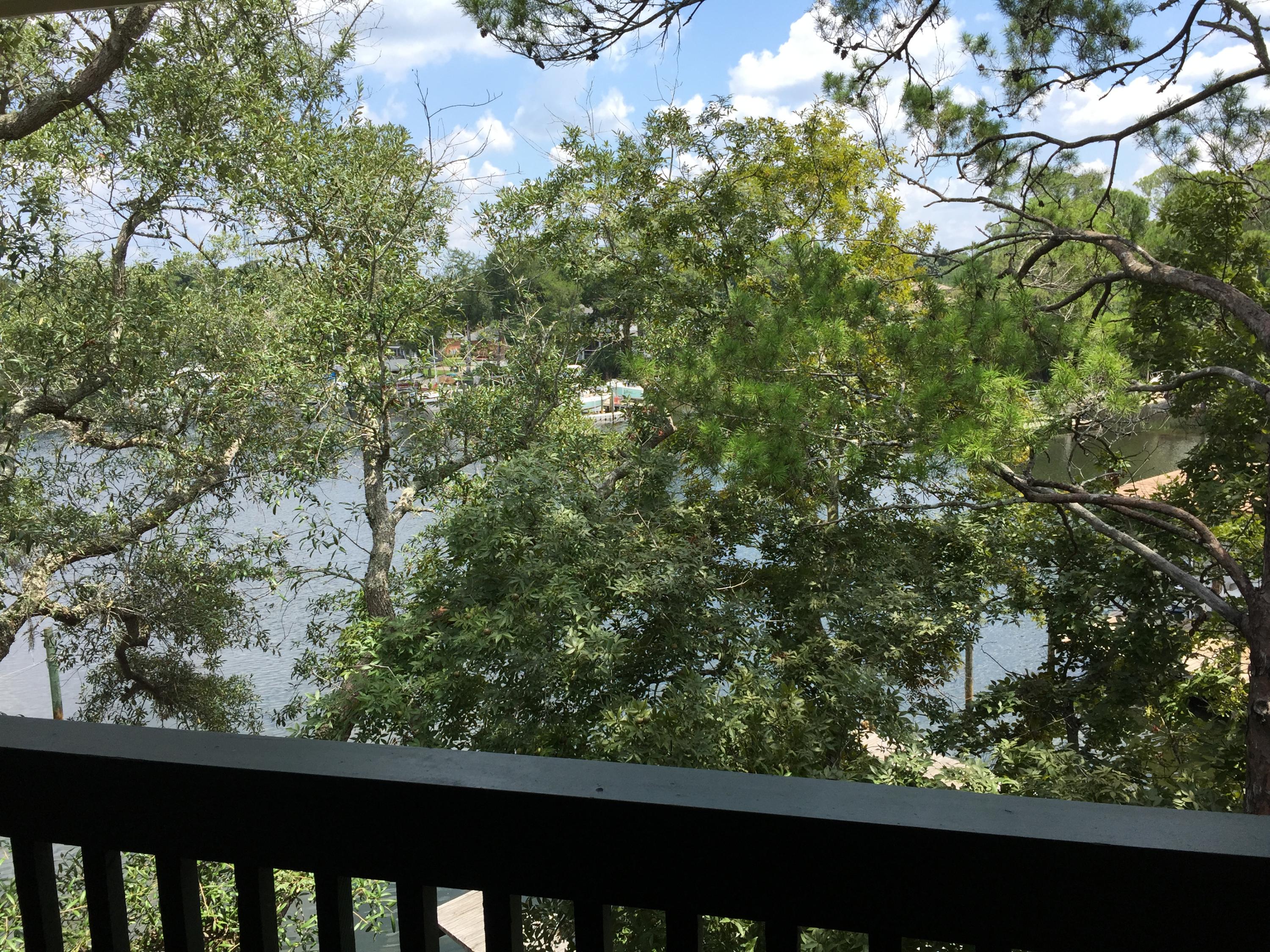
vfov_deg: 48.2
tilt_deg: -7.5
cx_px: 635
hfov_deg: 61.7
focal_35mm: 29
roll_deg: +1.0
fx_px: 1064
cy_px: 476
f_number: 2.2
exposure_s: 1/1014
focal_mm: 4.15
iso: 32
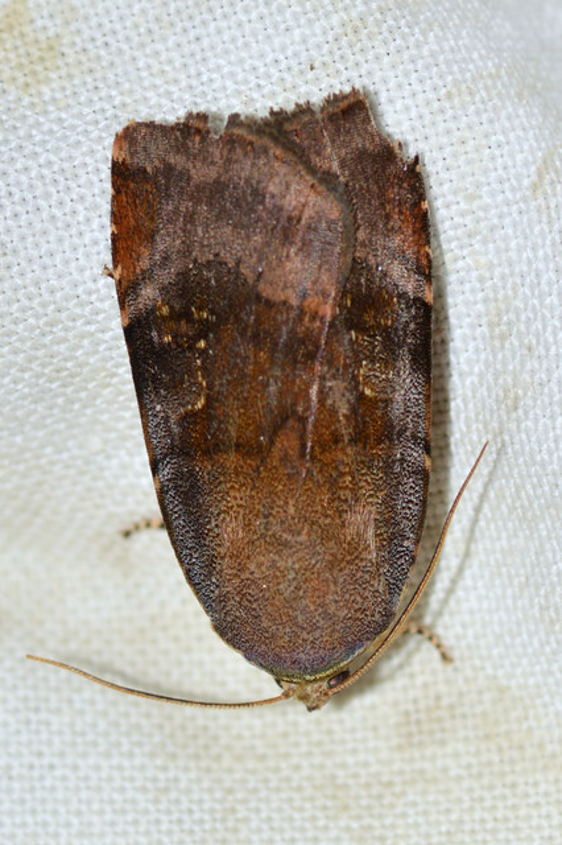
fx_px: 3516
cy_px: 422
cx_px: 281
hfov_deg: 9.1
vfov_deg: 13.7
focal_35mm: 150
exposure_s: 1/200
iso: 100
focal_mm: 100
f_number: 13
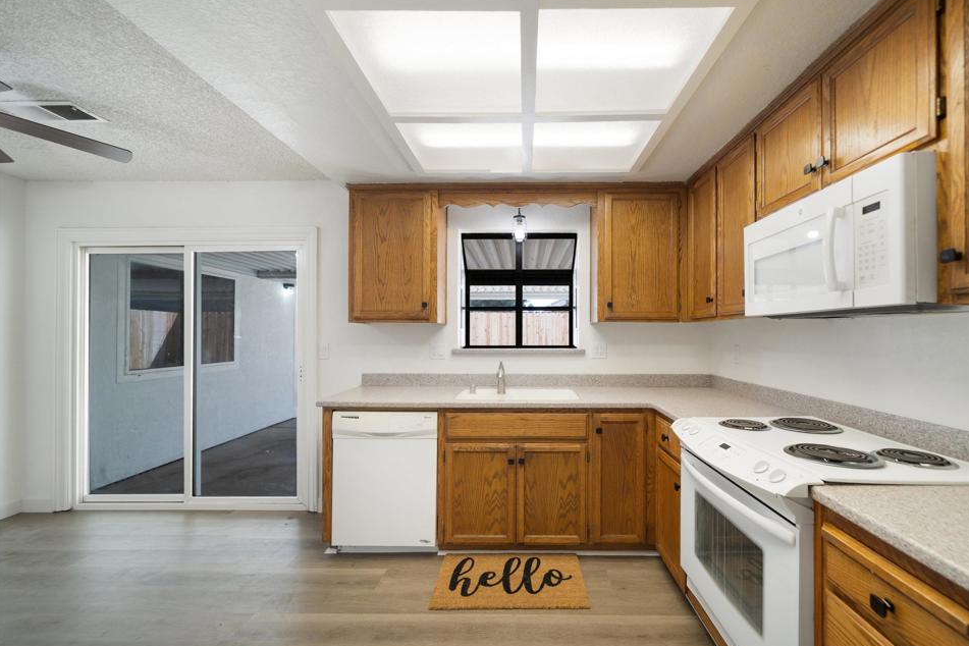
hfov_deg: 104.1
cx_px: 519
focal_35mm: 14
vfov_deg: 81.2
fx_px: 377
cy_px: 325
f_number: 4.5
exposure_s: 1/2
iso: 100
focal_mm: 13
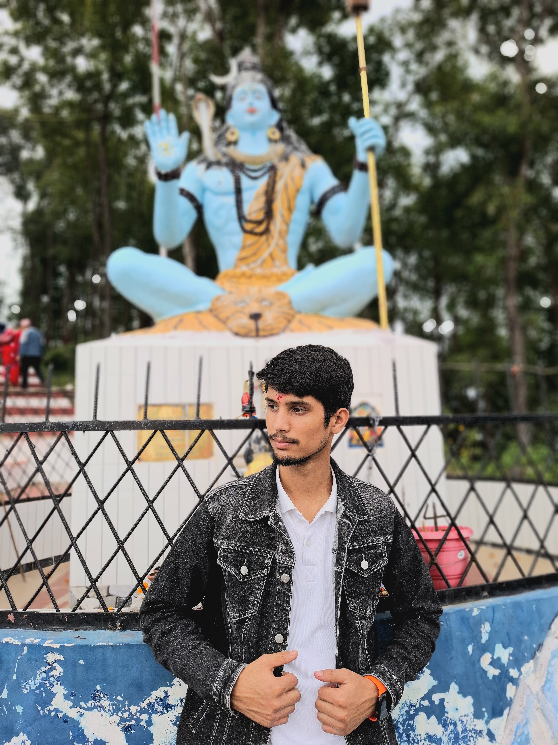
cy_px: 372
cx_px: 279
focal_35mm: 23
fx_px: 494
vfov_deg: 73.9
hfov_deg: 58.9
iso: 50
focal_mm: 5.54
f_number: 1.8
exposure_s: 1/667
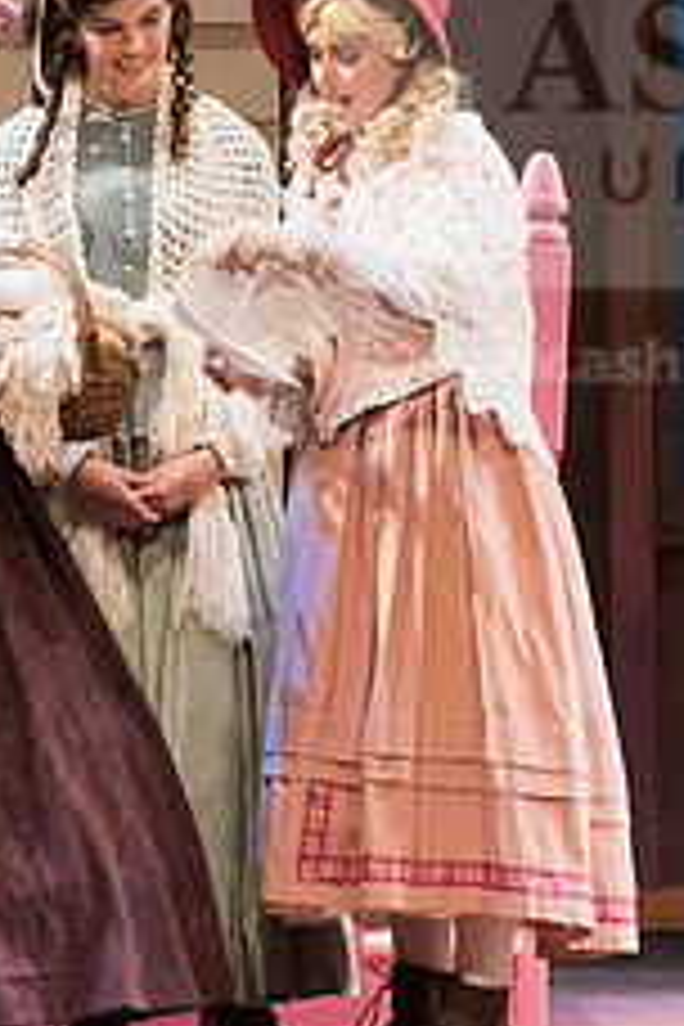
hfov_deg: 2.7
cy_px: 457
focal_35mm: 509
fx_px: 14505
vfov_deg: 4.1
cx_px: 202
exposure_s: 1/400
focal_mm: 200
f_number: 4
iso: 5000
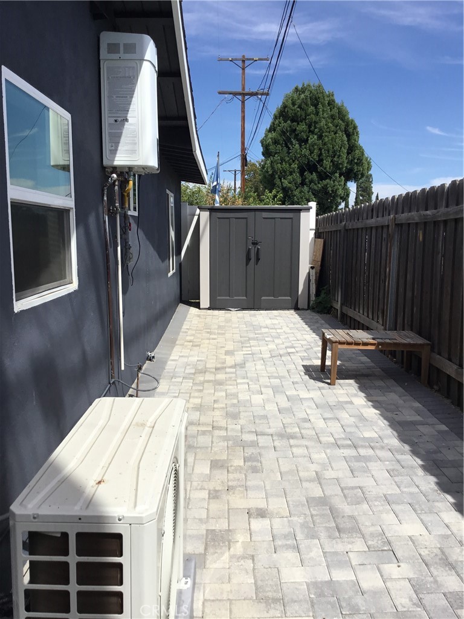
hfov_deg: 45.4
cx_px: 232
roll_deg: +1.7
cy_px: 310
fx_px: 554
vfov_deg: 58.4
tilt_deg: -7.7
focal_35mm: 31
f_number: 2.4
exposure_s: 1/1567
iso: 25
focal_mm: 3.3
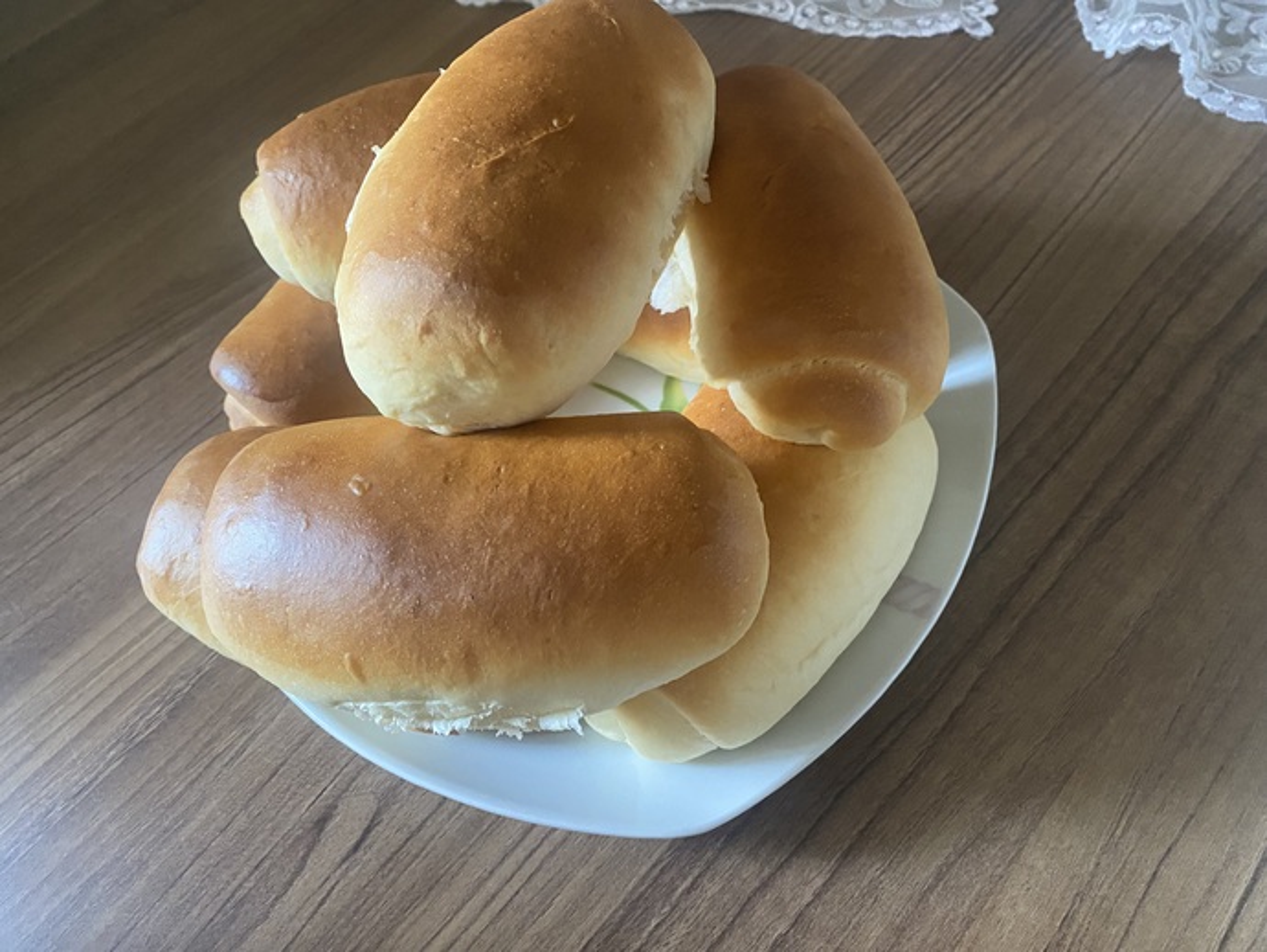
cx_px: 634
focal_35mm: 26
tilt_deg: -54.7
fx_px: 952
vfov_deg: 53.1
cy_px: 476
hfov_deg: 67.3
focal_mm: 4.25
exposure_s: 1/45
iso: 500
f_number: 1.8
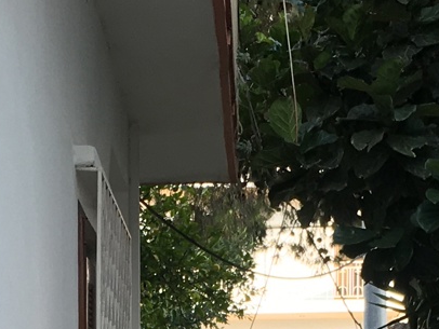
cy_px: 636
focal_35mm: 137
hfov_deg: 14.3
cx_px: 122
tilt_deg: -2.7
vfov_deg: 10.1
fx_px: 1738
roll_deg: +0.3
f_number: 2.2
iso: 25
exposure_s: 1/100
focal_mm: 4.15
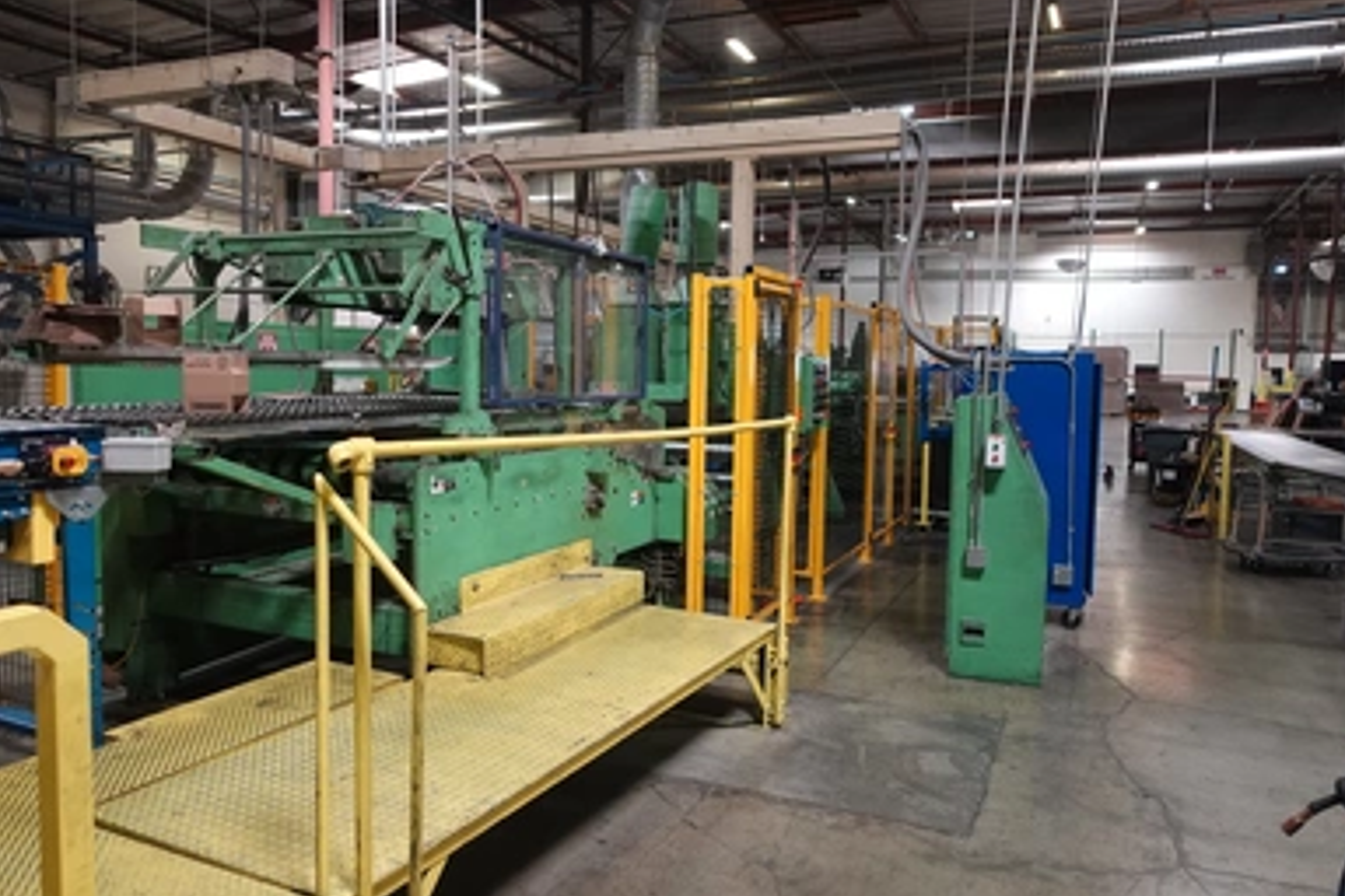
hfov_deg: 71.5
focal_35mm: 25
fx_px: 934
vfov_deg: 51.3
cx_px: 697
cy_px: 439
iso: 1000
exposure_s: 1/250
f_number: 1.8
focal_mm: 8.8
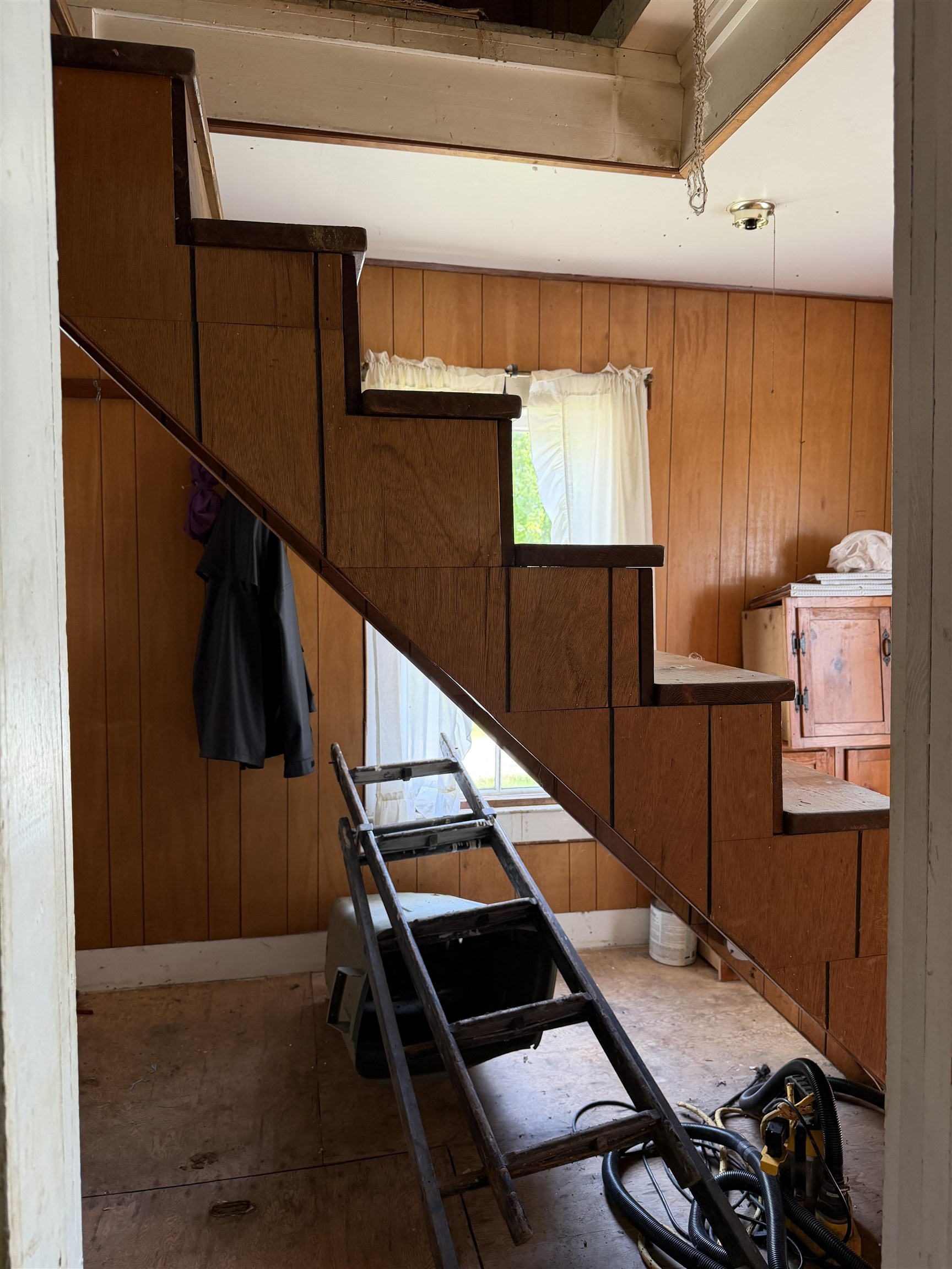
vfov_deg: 71.6
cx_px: 476
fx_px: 880
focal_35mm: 24
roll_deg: +0.0
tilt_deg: -3.9
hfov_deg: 56.8
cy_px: 634
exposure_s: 1/68
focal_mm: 6.76
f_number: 1.78
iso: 200
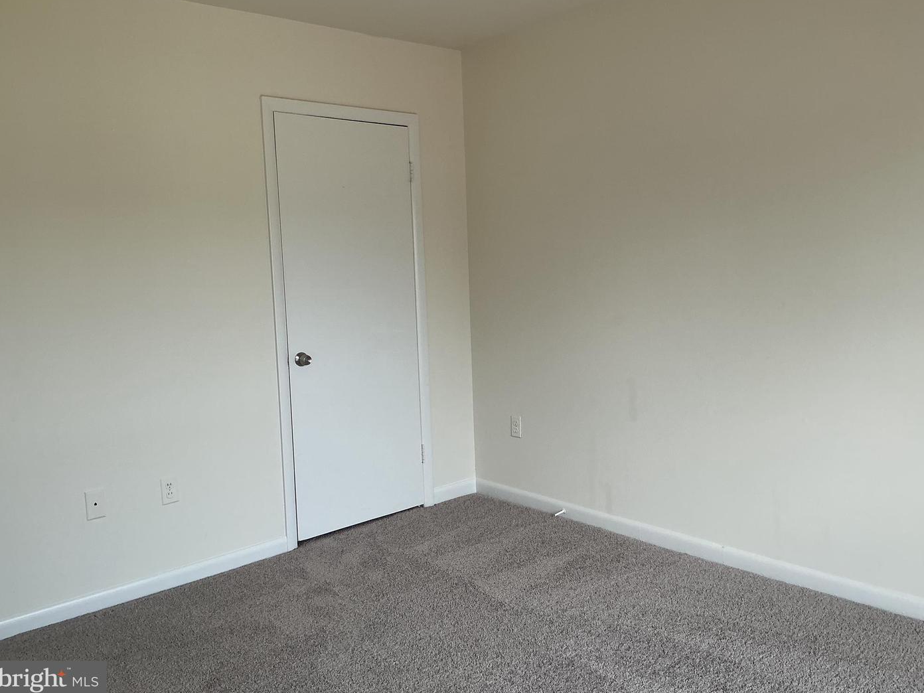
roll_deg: +1.8
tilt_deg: -4.7
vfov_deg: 46.8
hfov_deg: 60.0
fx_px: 801
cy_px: 341
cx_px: 467
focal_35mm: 30
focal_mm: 3
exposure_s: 1/120
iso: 20
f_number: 1.8
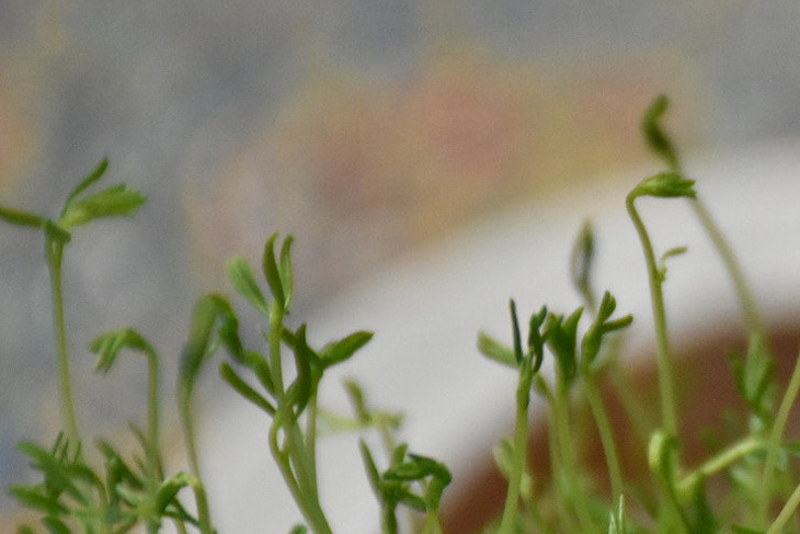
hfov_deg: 4.5
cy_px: 272
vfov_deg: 3.0
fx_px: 10224
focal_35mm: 460
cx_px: 781
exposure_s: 1/80
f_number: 5.6
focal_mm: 140
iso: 3200
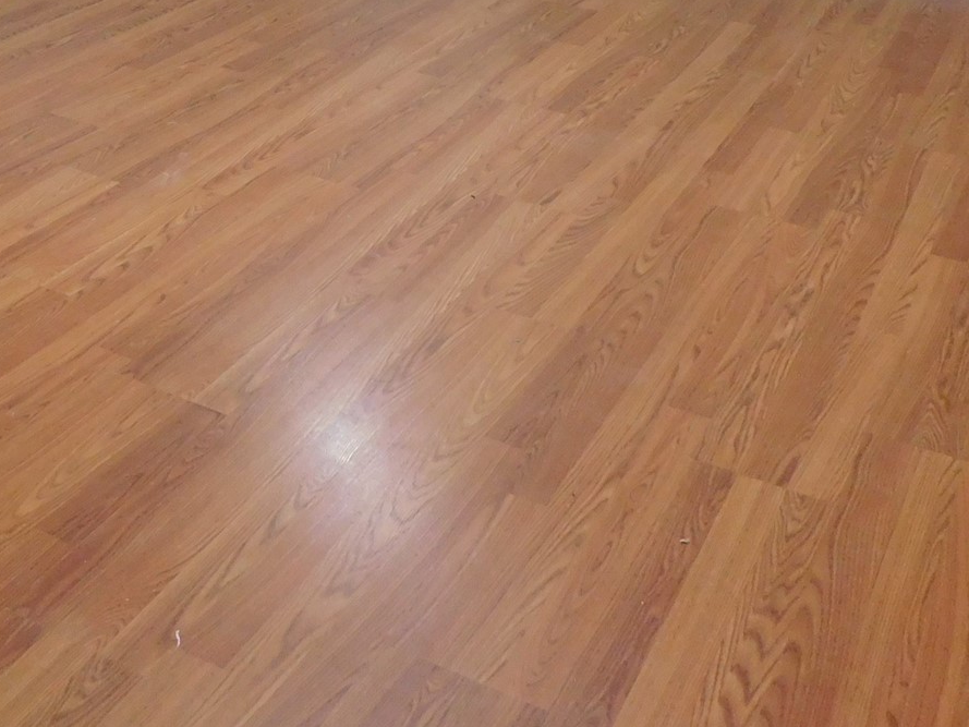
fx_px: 1484
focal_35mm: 53
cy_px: -74
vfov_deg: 25.5
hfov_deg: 35.8
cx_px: 324
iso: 400
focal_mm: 4
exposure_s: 1/20
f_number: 3
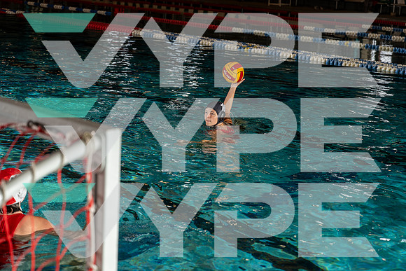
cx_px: 203
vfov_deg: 19.5
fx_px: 790
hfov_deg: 28.8
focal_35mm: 70
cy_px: 136
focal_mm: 70
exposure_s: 1/250
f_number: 4
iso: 100
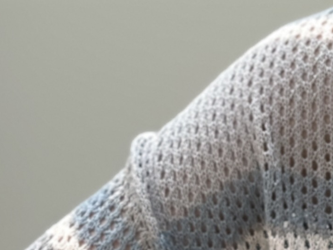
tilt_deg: -1.7
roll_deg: -0.9
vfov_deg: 5.5
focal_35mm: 270
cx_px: 584
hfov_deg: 7.2
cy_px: 12
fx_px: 2598
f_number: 1.78
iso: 100
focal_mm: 6.86
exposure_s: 1/100
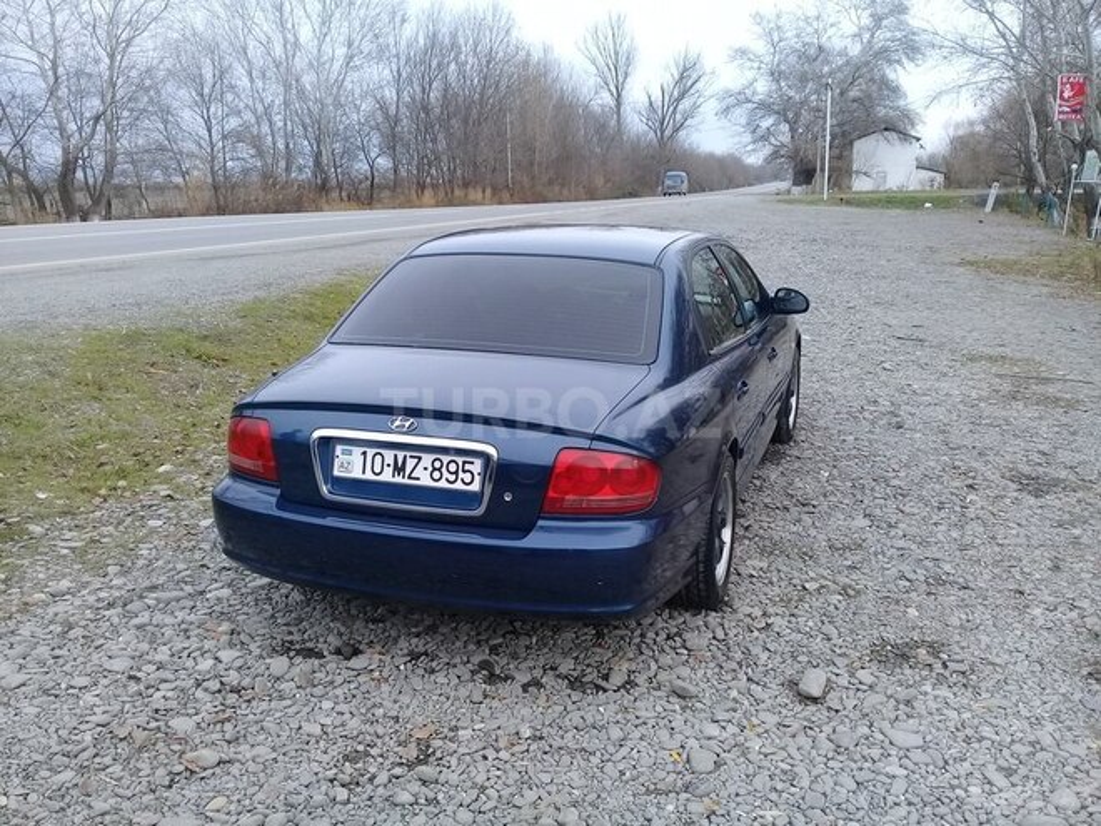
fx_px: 986
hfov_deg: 58.4
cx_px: 550
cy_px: 413
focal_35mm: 31
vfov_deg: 45.4
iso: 50
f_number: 2.2
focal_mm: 3.3
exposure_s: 1/212
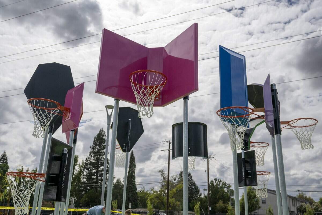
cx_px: 161
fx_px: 300
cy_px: 108
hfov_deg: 56.5
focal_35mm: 34
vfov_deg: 39.4
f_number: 4.5
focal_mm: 33.5
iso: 200
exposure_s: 1/6400
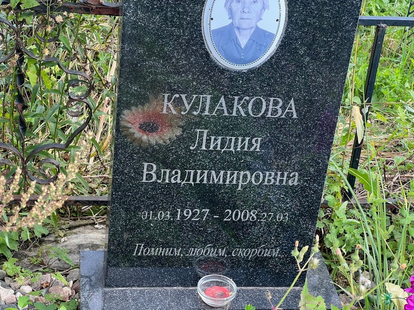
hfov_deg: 25.3
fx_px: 921
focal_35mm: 77
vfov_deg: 19.1
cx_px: 207
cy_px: 155
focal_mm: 9
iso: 40
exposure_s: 1/99
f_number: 2.8
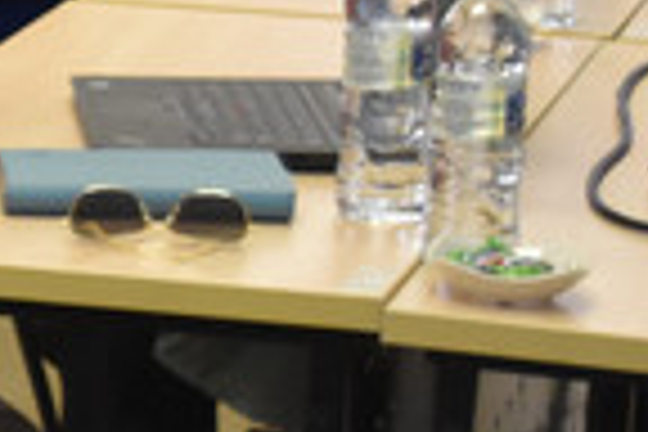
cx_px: -864
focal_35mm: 267
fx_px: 4806
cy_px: 277
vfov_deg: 5.1
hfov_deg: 7.3
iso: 2000
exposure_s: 1/200
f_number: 4.5
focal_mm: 32
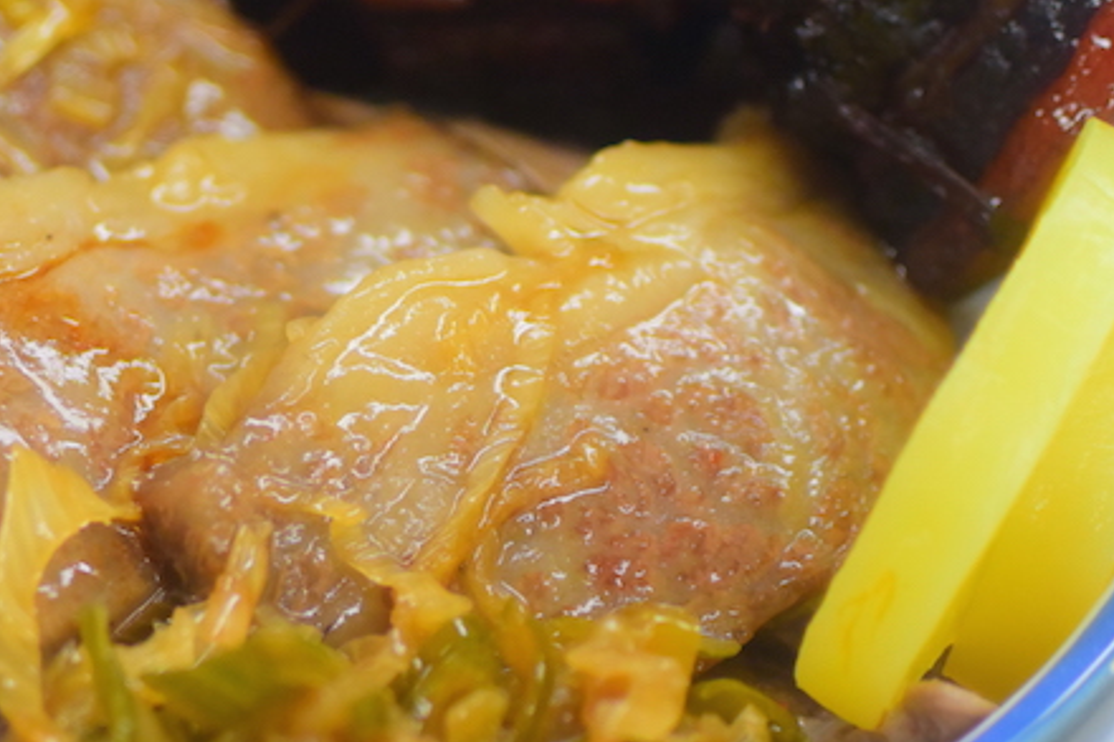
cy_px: 437
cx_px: 357
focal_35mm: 89
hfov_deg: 22.8
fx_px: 2753
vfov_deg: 15.3
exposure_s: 1/250
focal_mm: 18.5
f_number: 1.8
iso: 400
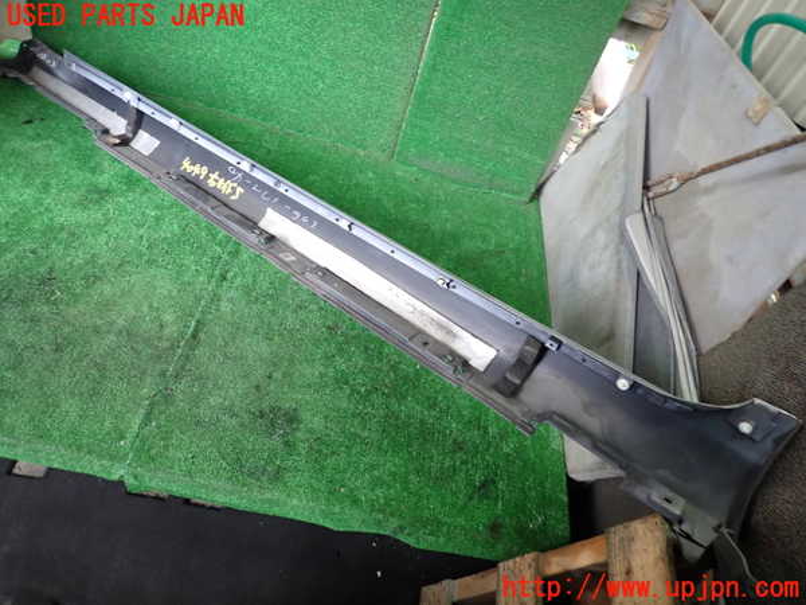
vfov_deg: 54.9
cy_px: 302
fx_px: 582
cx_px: 403
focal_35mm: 25
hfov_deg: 69.4
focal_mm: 4.5
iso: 200
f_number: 2
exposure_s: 1/30
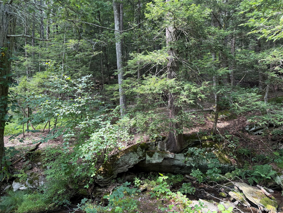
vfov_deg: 56.8
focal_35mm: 24
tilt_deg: +2.6
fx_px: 196
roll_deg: -1.6
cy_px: 106
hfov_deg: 71.6
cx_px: 142
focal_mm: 6.76
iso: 64
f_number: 1.78
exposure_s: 1/154
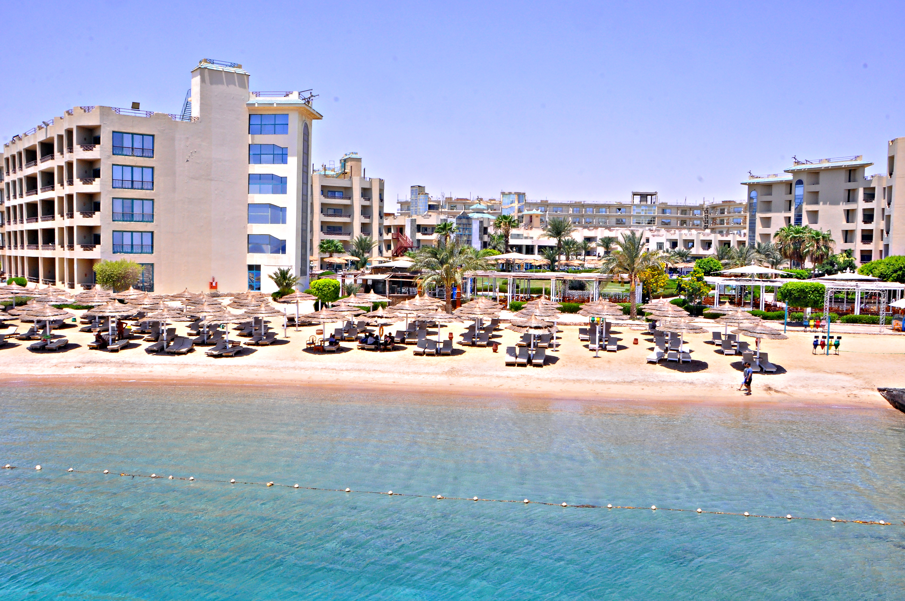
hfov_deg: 62.0
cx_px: 452
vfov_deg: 43.5
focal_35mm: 30
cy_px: 300
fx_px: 753
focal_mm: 20
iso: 400
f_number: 22
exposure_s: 1/100
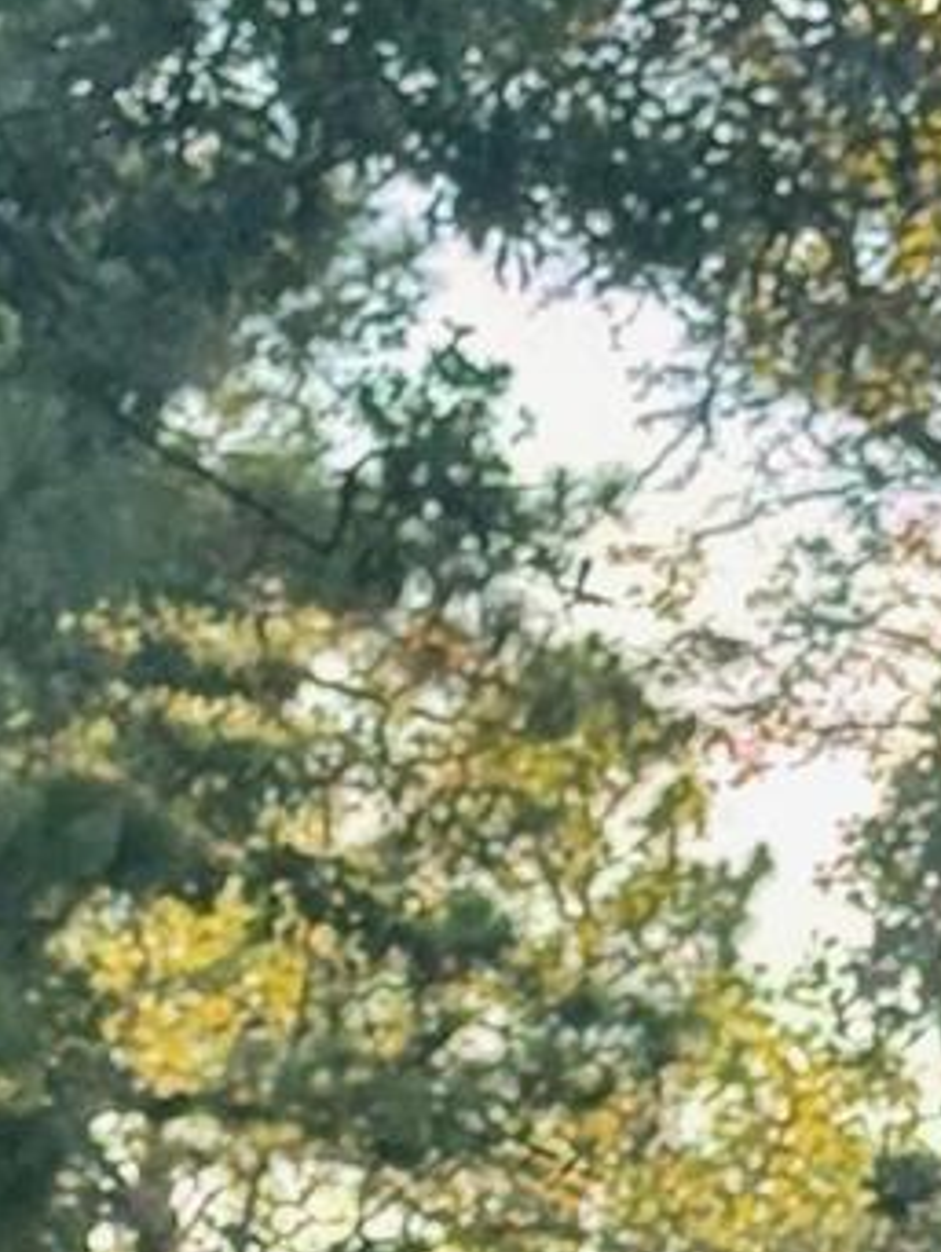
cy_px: 2248
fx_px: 11693
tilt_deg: -4.3
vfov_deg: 6.0
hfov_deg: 4.6
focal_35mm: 323
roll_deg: -1.3
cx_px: 1047
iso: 50
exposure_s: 1/121
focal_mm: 6.76
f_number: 1.78
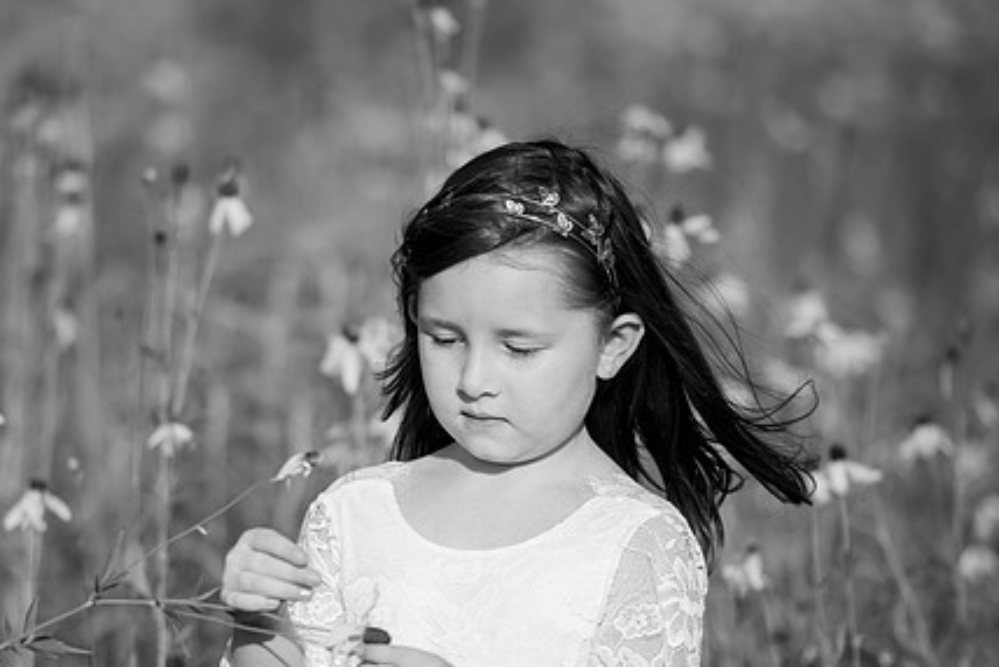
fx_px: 7525
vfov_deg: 5.1
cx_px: 376
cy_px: 391
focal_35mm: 271
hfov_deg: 7.6
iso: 250
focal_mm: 200
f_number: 2.8
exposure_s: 1/4000
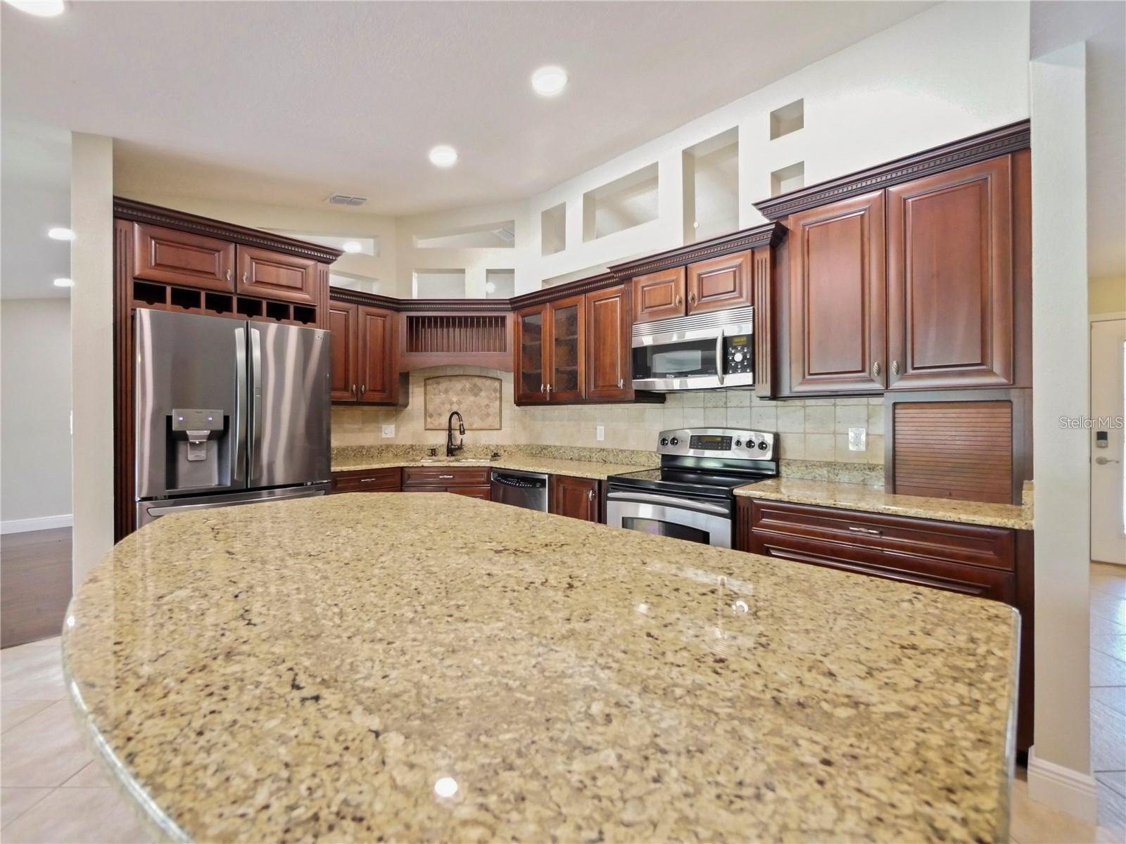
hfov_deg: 102.1
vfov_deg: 85.7
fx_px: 455
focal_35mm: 14
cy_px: 422
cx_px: 563
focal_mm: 7
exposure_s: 1/60
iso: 2500
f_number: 4
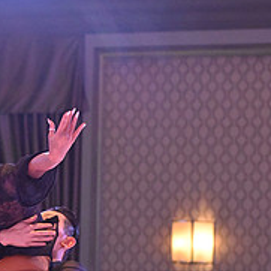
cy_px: 322
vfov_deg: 4.9
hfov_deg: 4.9
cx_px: 34
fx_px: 3135
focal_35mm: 354
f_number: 5
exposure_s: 1/400
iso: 5000
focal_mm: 130
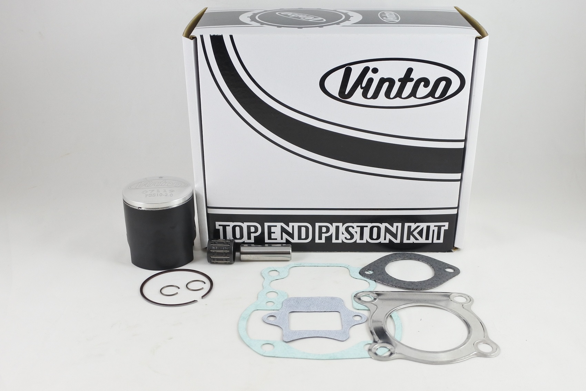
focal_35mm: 34
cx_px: 293
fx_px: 554
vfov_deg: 38.9
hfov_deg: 55.8
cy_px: 196
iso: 450
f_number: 3.8
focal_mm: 12.6
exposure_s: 1/125
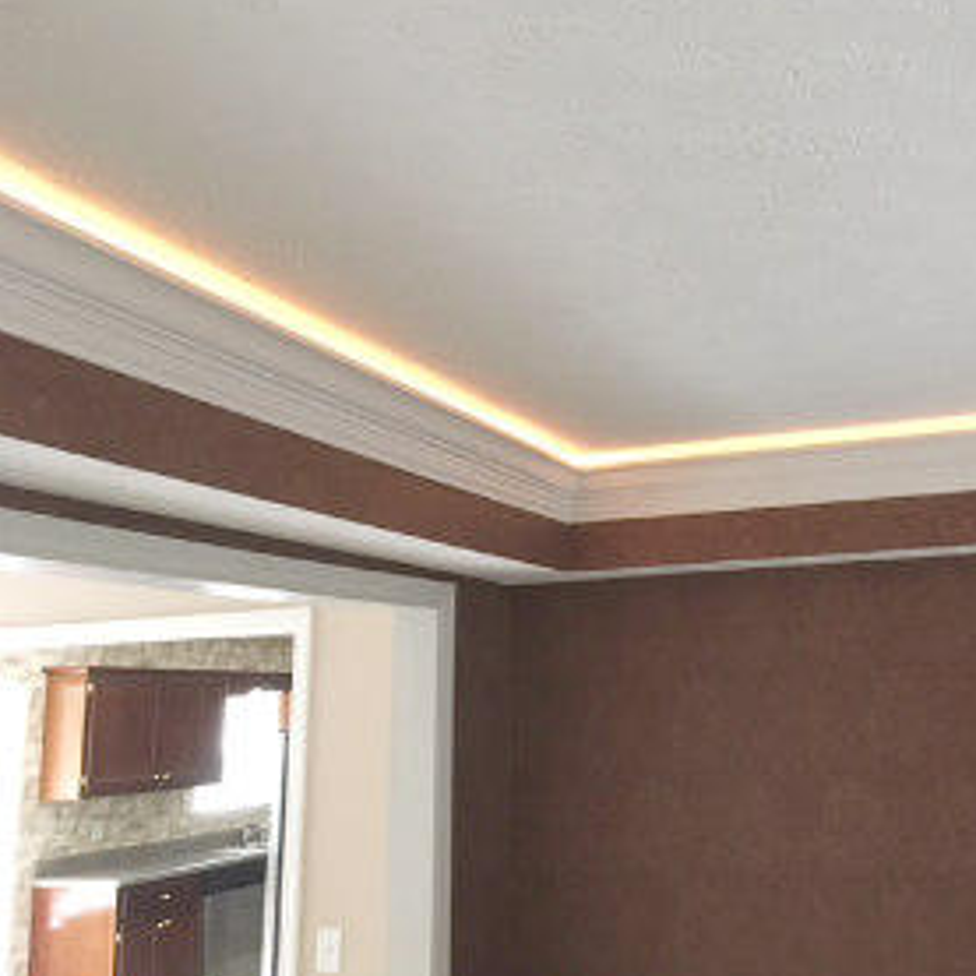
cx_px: 701
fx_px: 1180
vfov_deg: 44.9
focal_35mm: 37
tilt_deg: +9.8
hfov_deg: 43.8
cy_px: 486
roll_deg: +1.4
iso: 200
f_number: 2.2
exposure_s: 1/30
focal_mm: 4.15
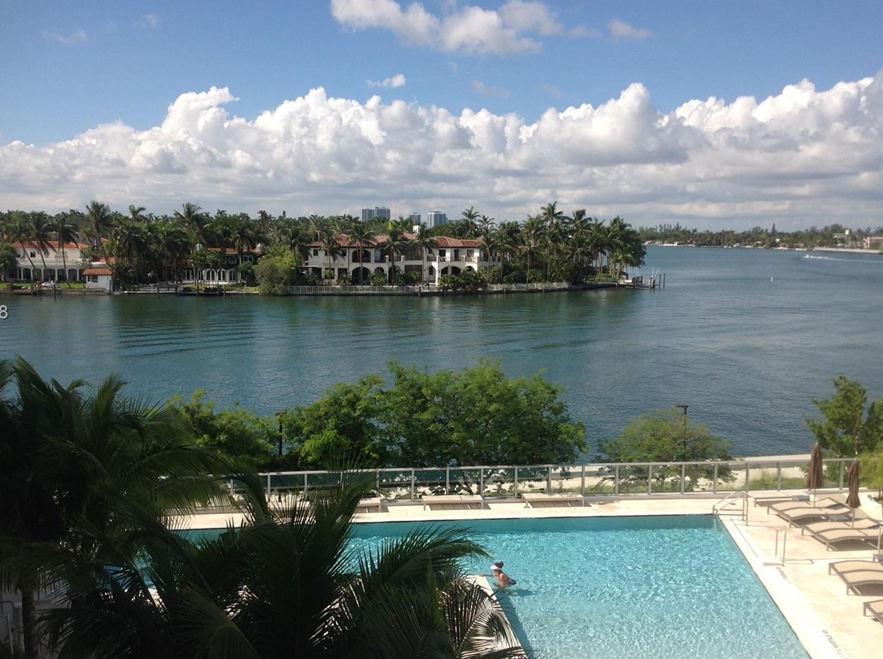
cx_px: 417
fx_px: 1019
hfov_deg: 46.8
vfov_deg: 35.8
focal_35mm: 40
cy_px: 313
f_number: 2.4
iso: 50
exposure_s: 1/2326
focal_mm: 4.28
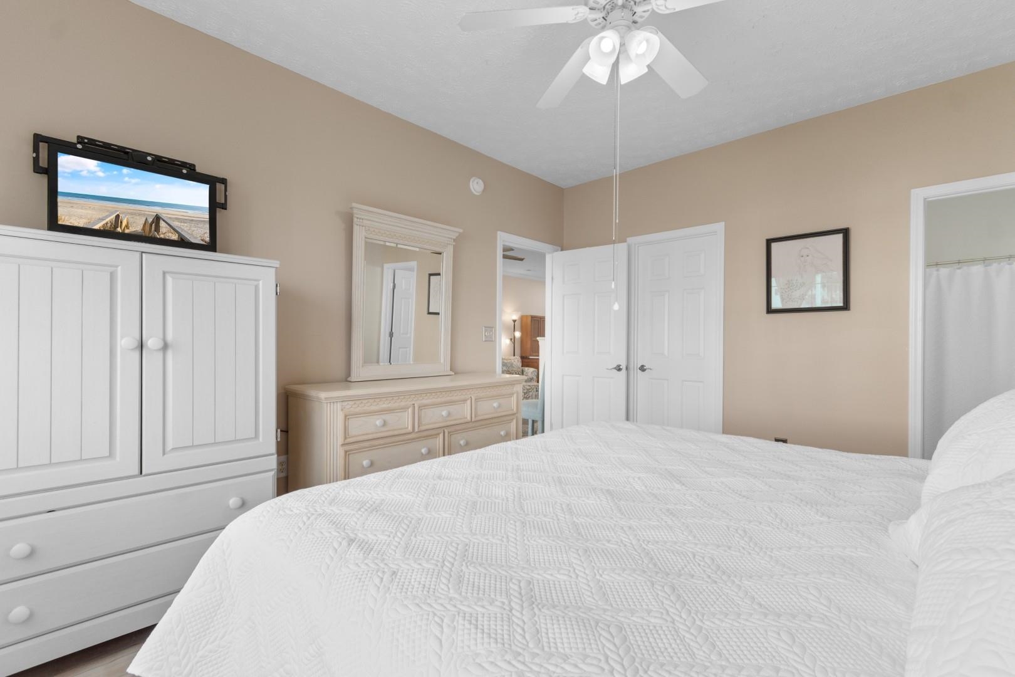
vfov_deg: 77.3
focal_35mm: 15
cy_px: 338
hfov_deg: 100.4
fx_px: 423
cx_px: 508
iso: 100
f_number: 4.5
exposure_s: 1/4
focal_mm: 10
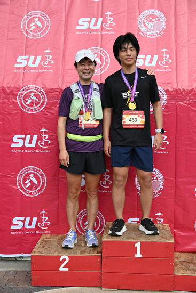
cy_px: 146
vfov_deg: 38.9
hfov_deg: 26.5
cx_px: 98
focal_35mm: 51
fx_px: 416
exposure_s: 1/250
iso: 180
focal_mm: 51
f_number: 5.6
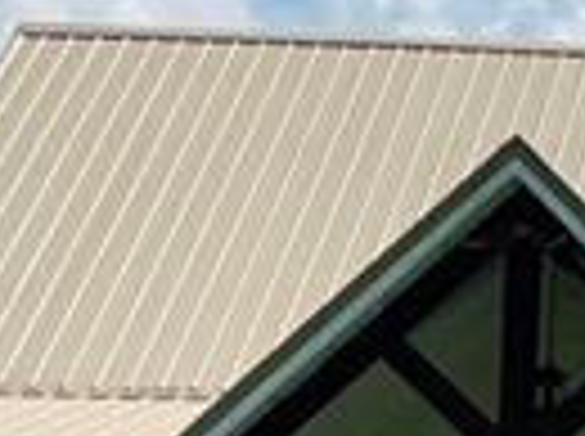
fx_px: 3458
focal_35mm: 205
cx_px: 1354
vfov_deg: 7.2
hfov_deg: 8.8
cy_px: 351
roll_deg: -1.0
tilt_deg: +6.4
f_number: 1.5
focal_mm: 5.7
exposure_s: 1/9434
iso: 50
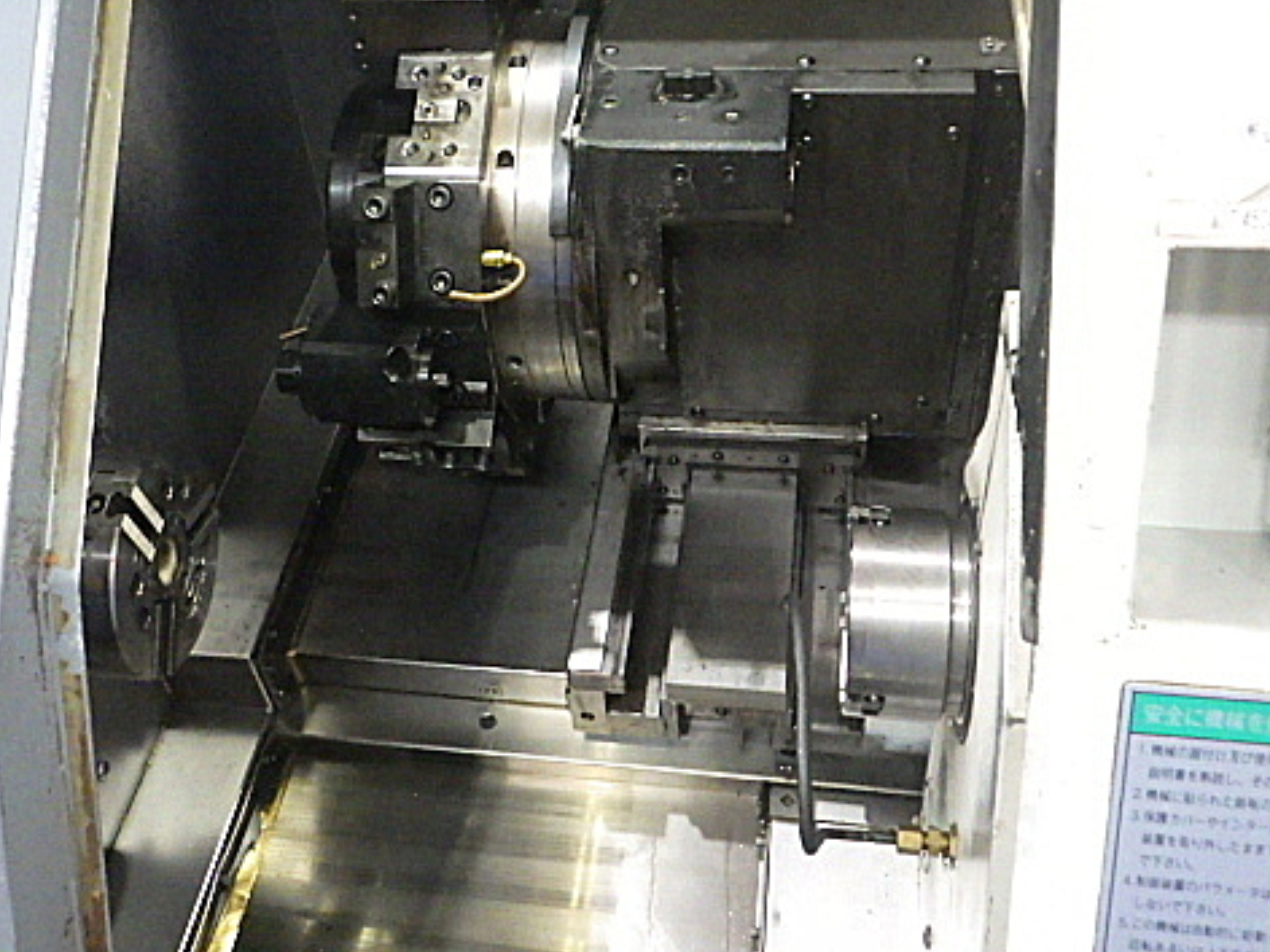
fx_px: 1394
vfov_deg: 37.6
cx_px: 533
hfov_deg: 48.8
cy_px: 393
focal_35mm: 38
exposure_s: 1/45
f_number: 3.5
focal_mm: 5
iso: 1250
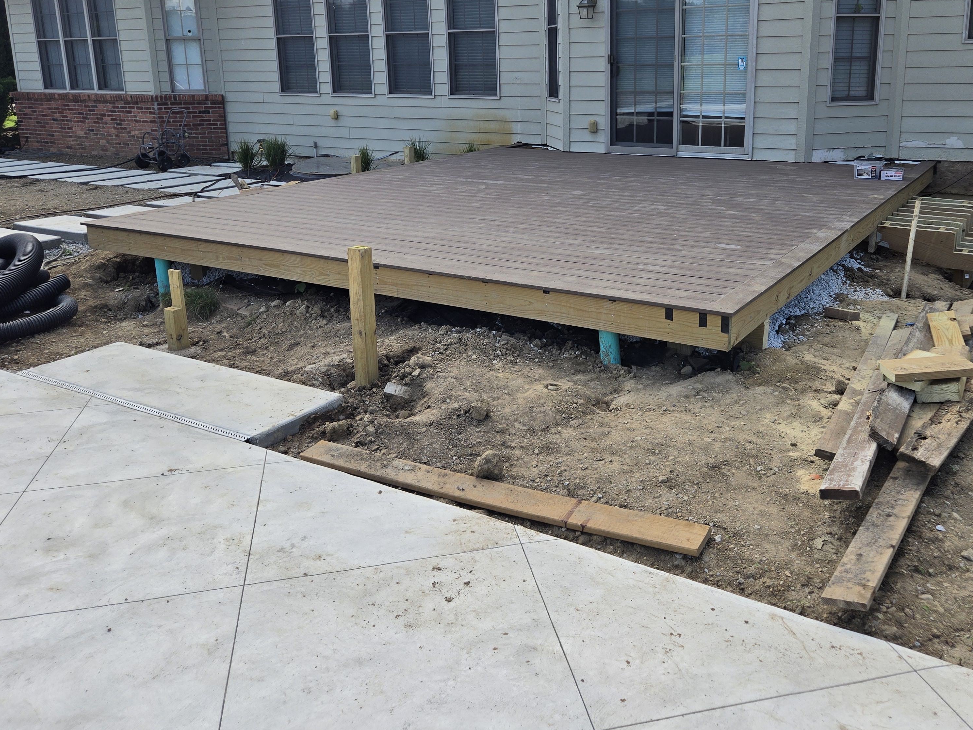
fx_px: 871
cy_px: 243
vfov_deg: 44.8
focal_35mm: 31
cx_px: 564
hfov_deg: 58.1
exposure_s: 1/1102
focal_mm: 5.4
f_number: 1.8
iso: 25
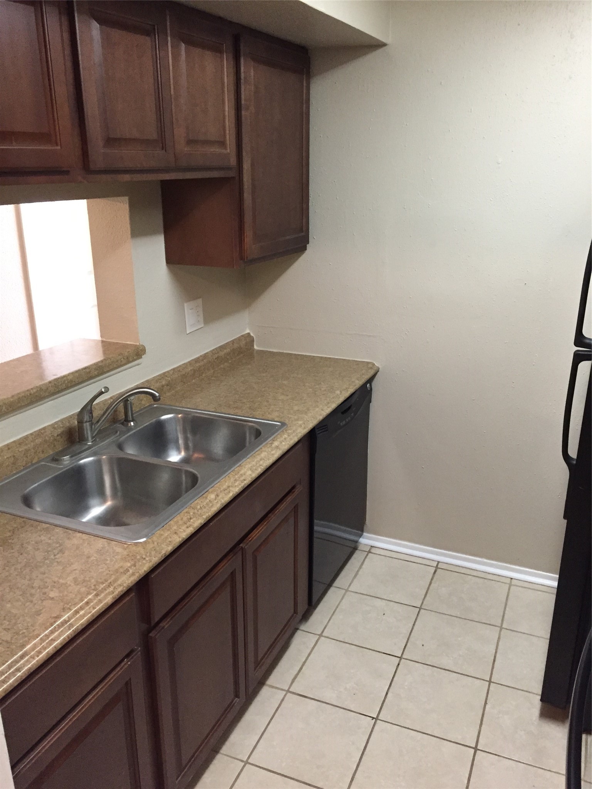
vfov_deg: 61.7
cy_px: 394
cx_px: 296
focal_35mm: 29
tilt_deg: -18.7
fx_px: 661
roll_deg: +1.0
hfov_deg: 48.2
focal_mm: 4.15
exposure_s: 1/30
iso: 250
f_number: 2.2
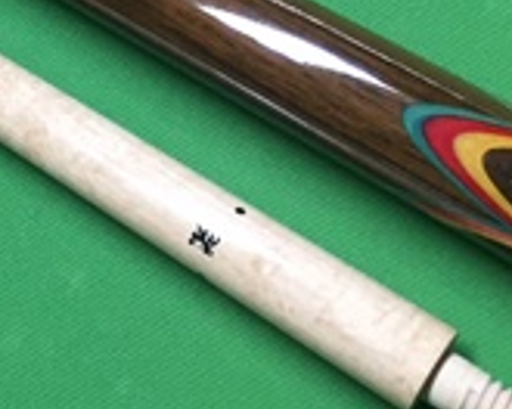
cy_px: -74
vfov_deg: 14.5
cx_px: -155
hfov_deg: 17.5
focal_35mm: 103
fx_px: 1561
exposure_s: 1/30
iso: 64
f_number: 2.2
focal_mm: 4.15
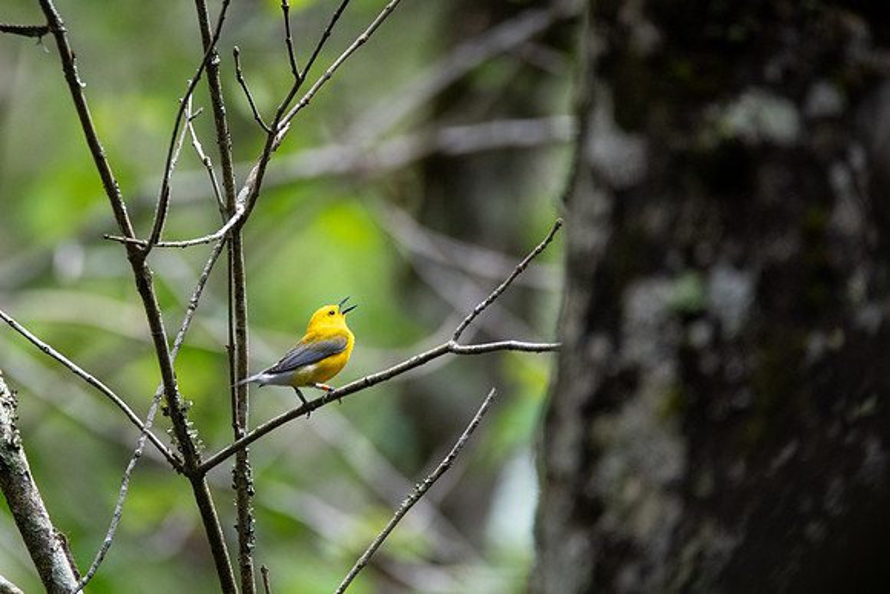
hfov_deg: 2.3
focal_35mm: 904
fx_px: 22362
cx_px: 263
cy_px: 225
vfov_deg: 1.5
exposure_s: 1/1250
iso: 1250
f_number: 6.3
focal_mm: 600
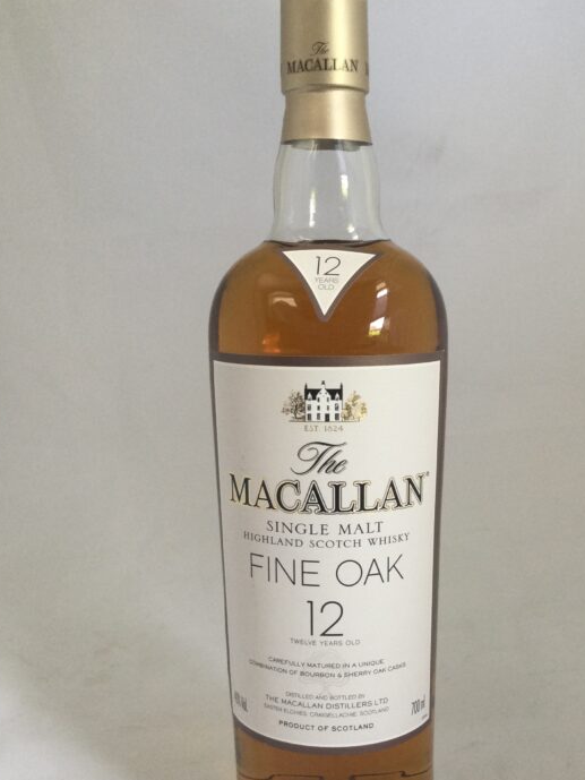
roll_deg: +1.6
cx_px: 343
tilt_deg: -8.3
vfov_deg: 44.8
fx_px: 946
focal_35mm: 42
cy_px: 410
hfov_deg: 34.3
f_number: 2.4
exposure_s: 1/33
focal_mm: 3.3
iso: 64
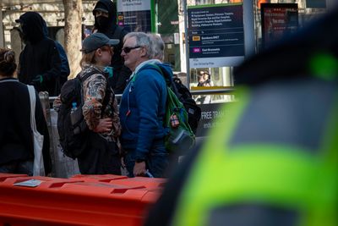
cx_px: 169
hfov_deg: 35.0
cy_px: 113
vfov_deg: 23.8
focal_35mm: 57
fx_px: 536
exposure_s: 1/200
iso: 100
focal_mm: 57.1
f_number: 5
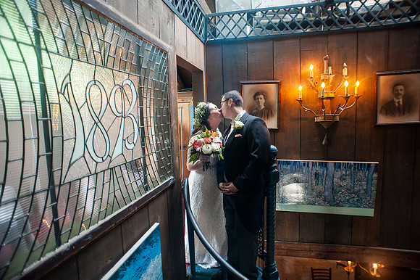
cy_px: 140
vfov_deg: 61.9
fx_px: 233
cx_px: 210
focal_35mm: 20
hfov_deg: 84.0
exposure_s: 1/60
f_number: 2.8
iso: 1000
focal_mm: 20
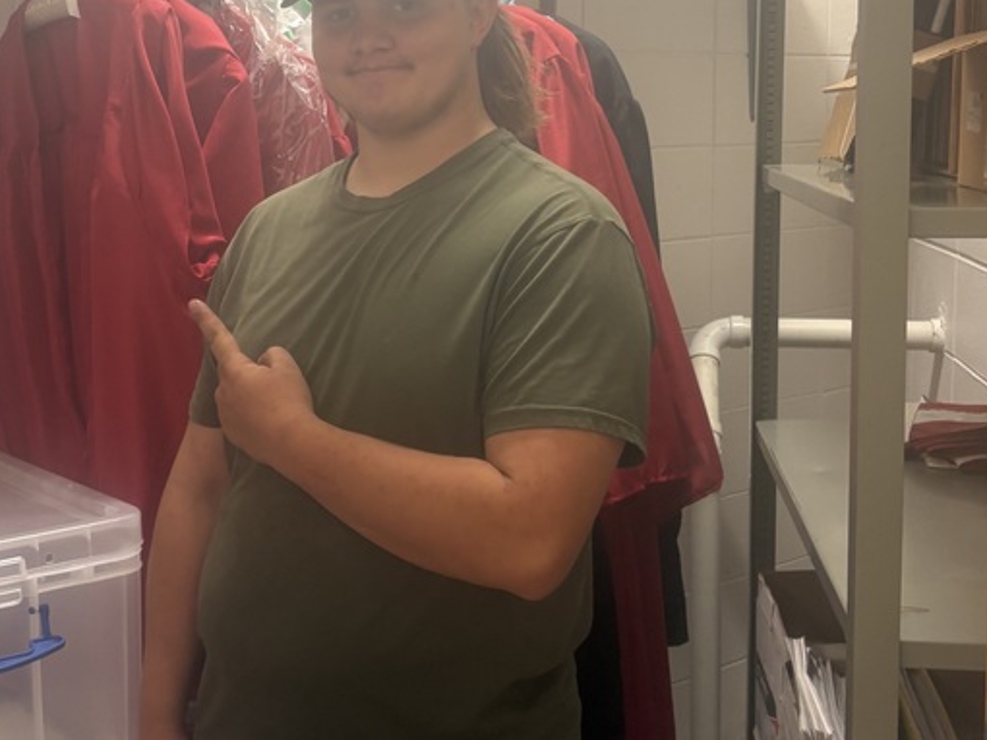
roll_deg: +0.2
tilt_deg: -4.7
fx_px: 1453
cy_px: 252
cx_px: 422
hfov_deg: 37.4
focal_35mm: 51
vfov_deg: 28.4
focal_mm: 5.96
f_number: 1.6
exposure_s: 1/60
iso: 125
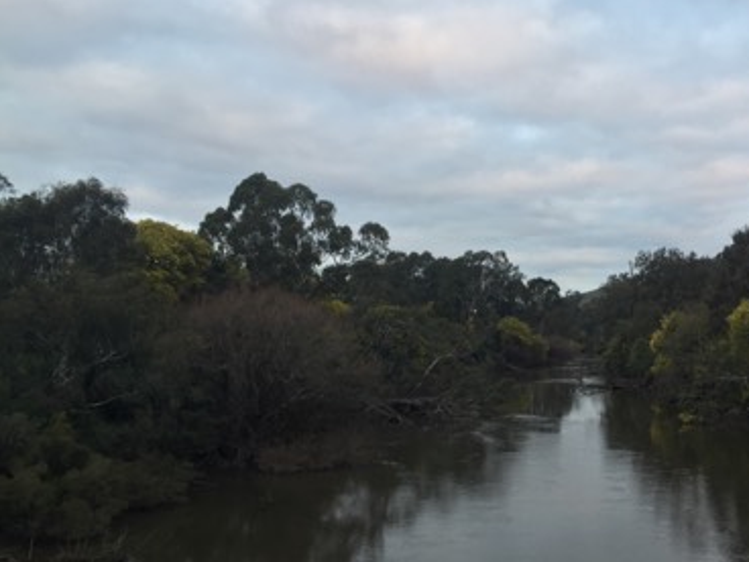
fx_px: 887
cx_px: 527
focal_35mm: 41
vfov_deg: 34.8
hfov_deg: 44.8
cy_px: 373
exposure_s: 1/30
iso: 32
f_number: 2.2
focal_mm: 4.15
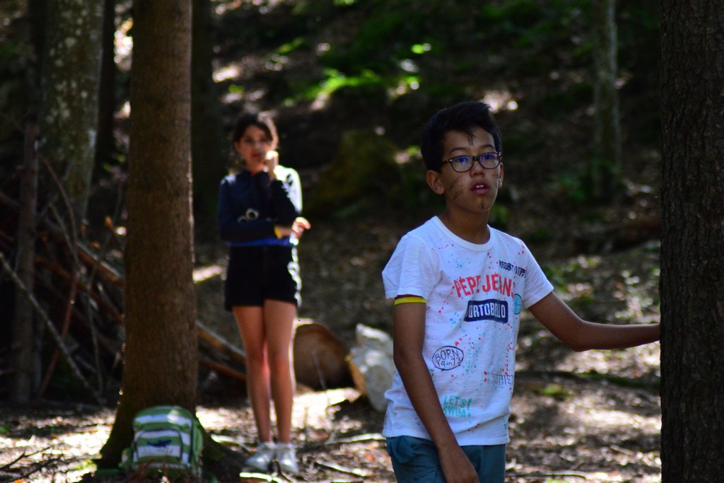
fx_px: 3620
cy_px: 242
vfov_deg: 7.6
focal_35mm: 180
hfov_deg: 11.4
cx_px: 362
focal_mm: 120
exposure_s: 1/640
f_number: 4.2
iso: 3200
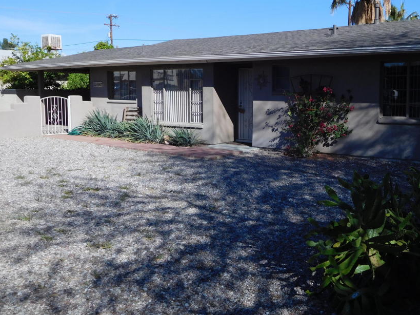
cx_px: 260
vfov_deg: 40.6
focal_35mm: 35
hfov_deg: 52.1
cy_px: 133
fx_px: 425
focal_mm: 5
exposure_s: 1/400
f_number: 7
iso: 125
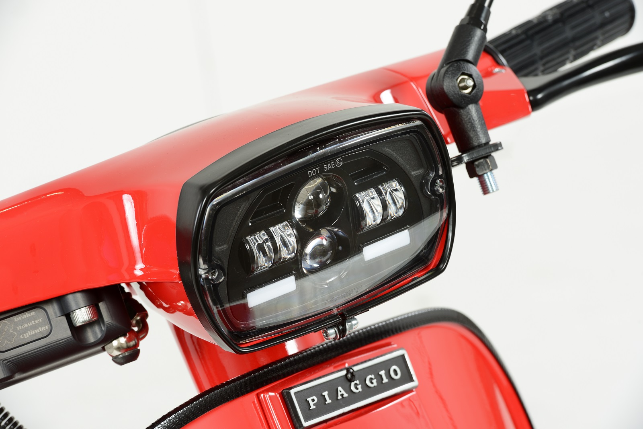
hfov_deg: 10.3
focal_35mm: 200
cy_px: 214
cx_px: 322
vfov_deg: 6.9
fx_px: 3572
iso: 200
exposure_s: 1/125
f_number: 13
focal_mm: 200
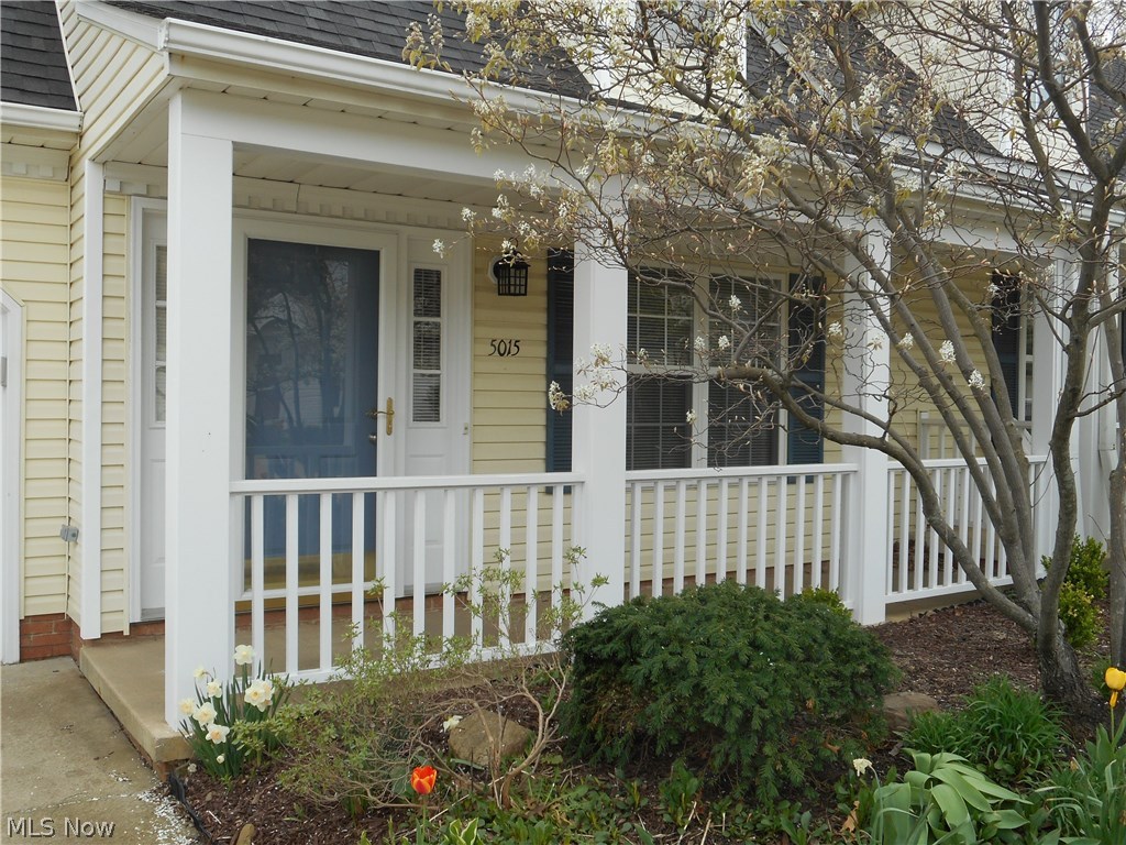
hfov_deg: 54.0
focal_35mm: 34
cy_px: 422
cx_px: 563
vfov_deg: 41.8
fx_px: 1106
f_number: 4.2
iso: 80
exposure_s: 1/60
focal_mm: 6
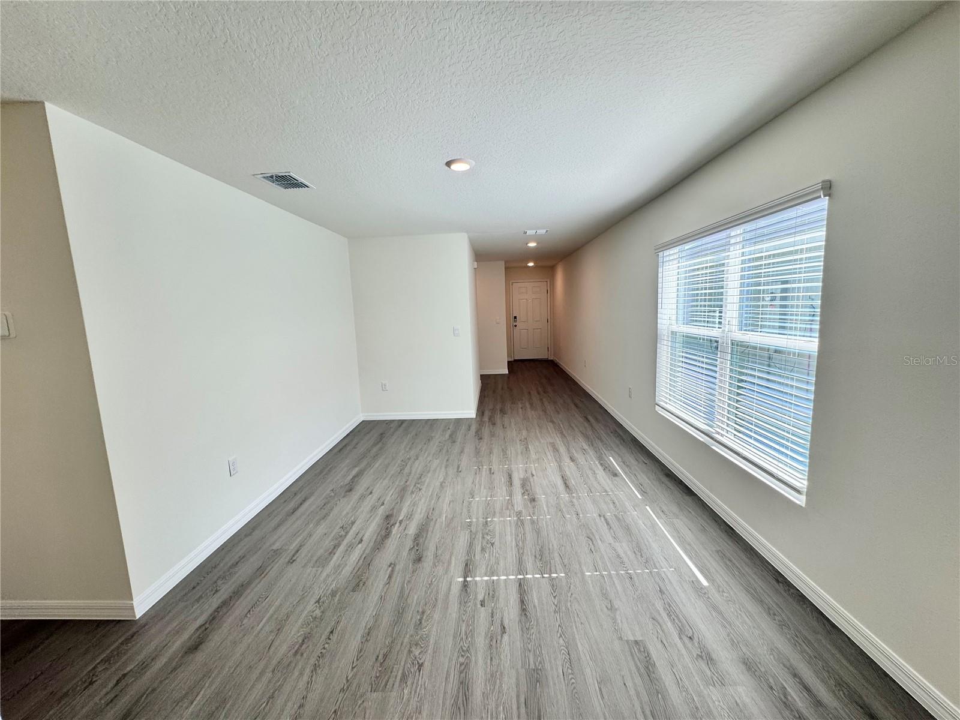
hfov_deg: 102.1
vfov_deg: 85.7
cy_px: 360
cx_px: 480
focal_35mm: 14
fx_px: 388
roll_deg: +1.3
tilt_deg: -9.2
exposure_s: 1/120
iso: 40
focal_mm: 2.22
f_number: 2.2
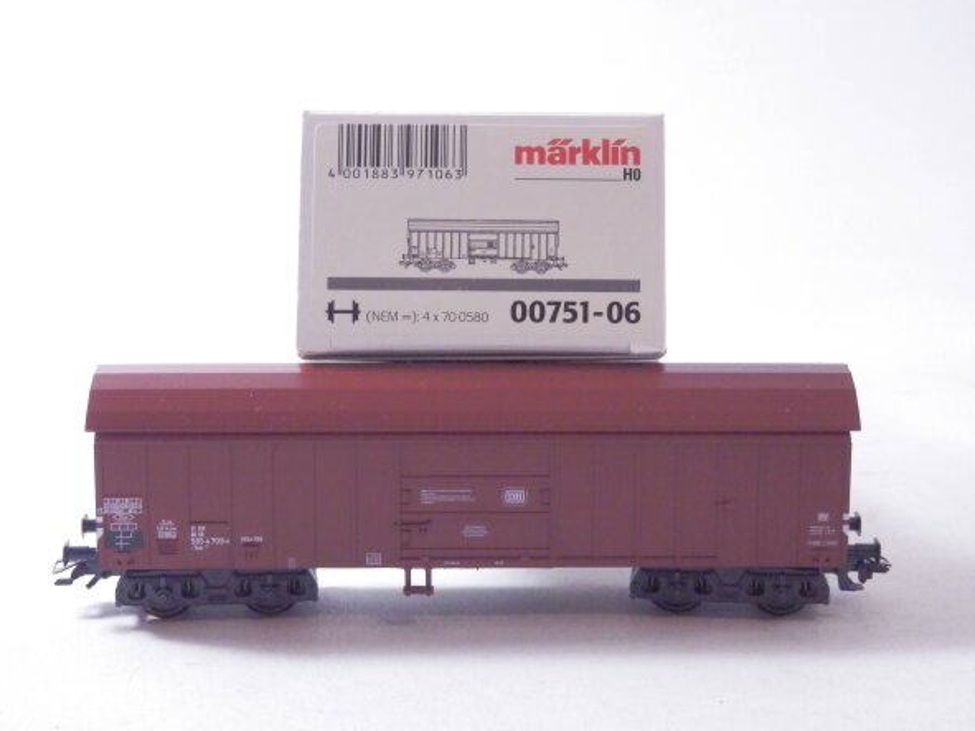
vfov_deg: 21.9
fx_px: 1887
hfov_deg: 29.0
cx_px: 490
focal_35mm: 67
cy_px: 363
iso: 1250
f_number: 4.4
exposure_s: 1/160
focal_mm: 11.9
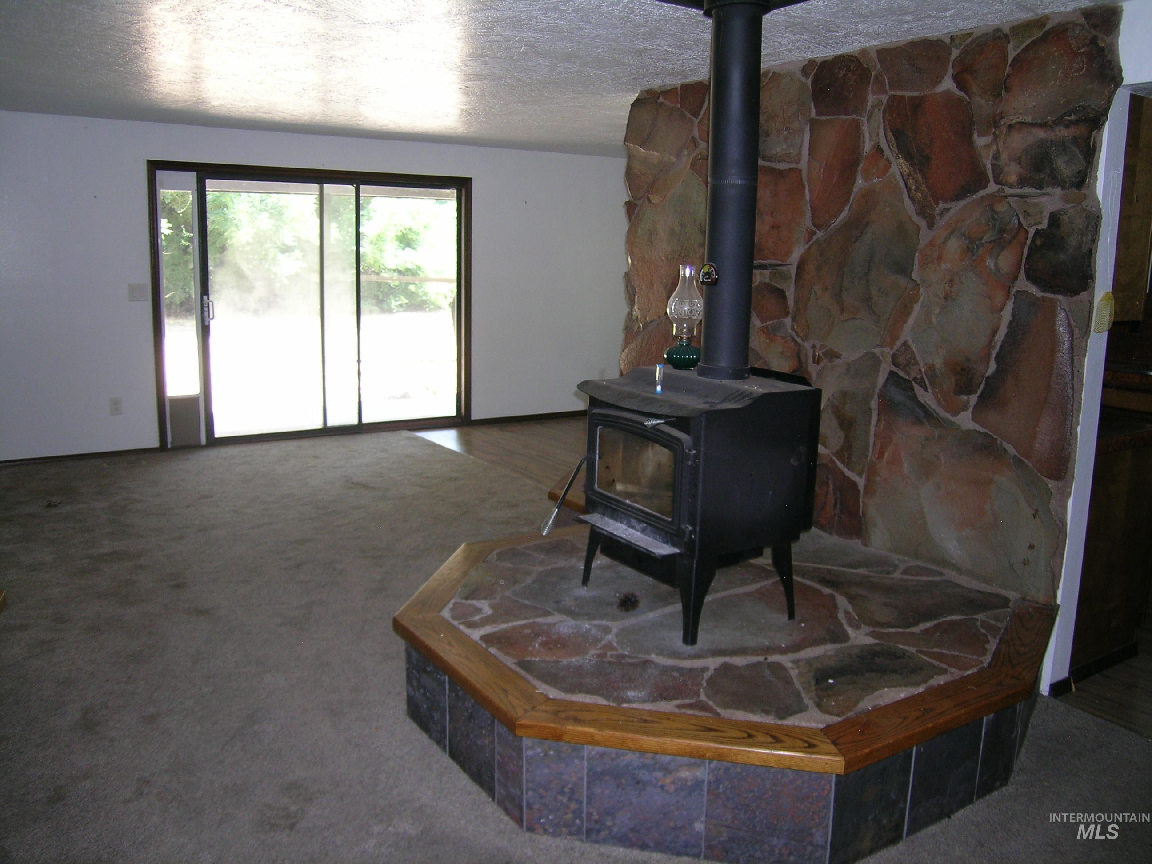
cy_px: 432
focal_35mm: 28
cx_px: 576
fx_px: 932
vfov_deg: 49.7
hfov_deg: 63.4
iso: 71
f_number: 2.8
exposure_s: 1/40.9
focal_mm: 5.8
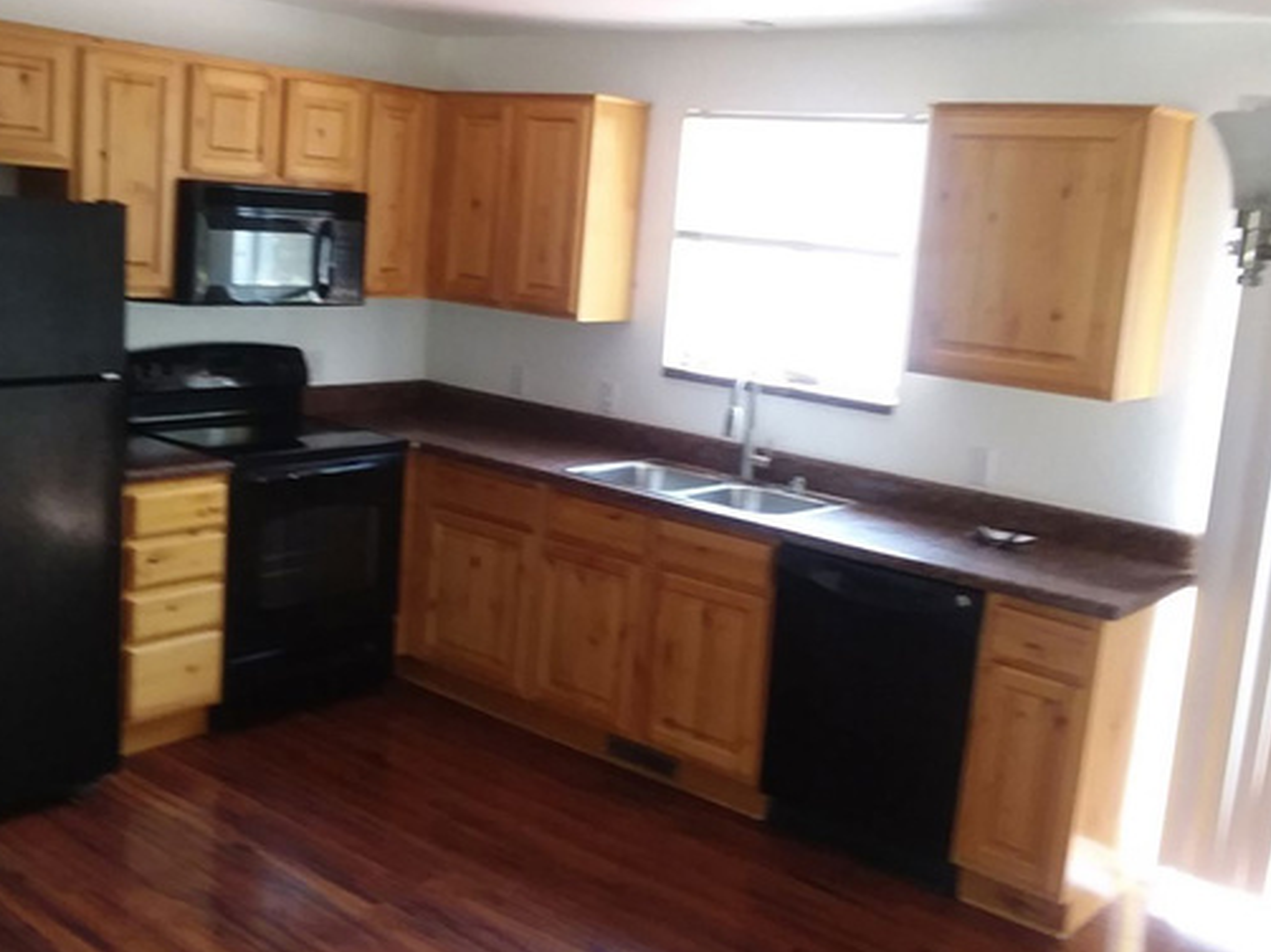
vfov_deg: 38.6
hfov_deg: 49.8
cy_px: 456
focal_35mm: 37
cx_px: 509
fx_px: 1358
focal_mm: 2.47
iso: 125
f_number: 1.9
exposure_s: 1/30
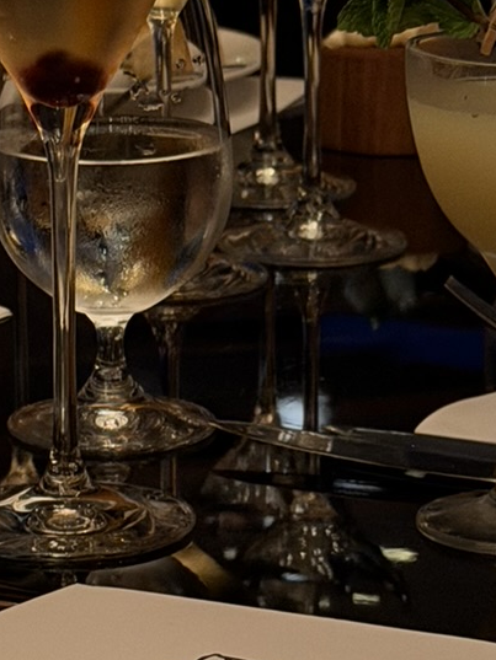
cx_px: 183
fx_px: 3495
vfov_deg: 10.8
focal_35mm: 183
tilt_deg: -14.5
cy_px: 396
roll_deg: +0.4
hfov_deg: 8.1
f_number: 1.78
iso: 320
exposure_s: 1/40
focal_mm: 6.76
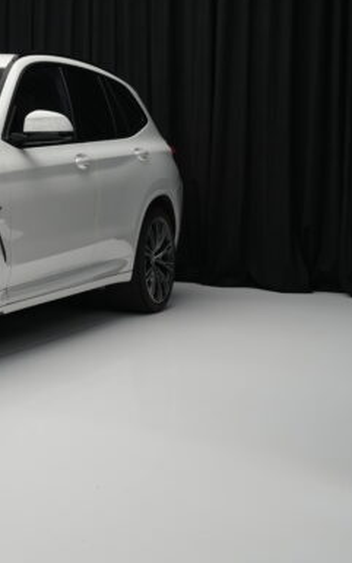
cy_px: 201
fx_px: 1091
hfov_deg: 16.8
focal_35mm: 71
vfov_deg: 28.8
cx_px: -164
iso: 1250
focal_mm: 35
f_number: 6.3
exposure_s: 1/40
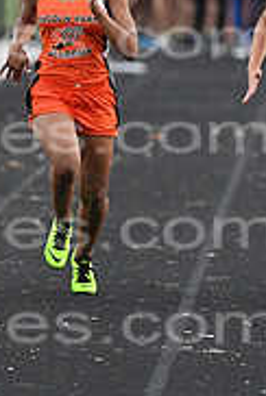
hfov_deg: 1.0
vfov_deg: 1.4
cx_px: -218
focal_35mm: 1431
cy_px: 90
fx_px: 15799
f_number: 4
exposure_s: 1/1600
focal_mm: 300
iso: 2000
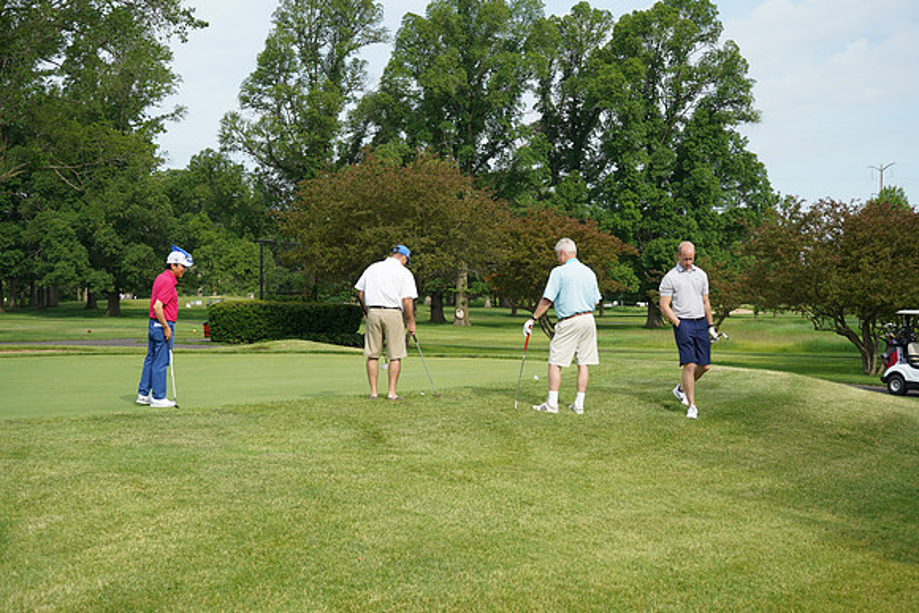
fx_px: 1251
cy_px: 306
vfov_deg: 27.5
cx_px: 460
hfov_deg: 40.3
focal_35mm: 49
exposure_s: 1/250
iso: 125
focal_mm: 49
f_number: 7.1
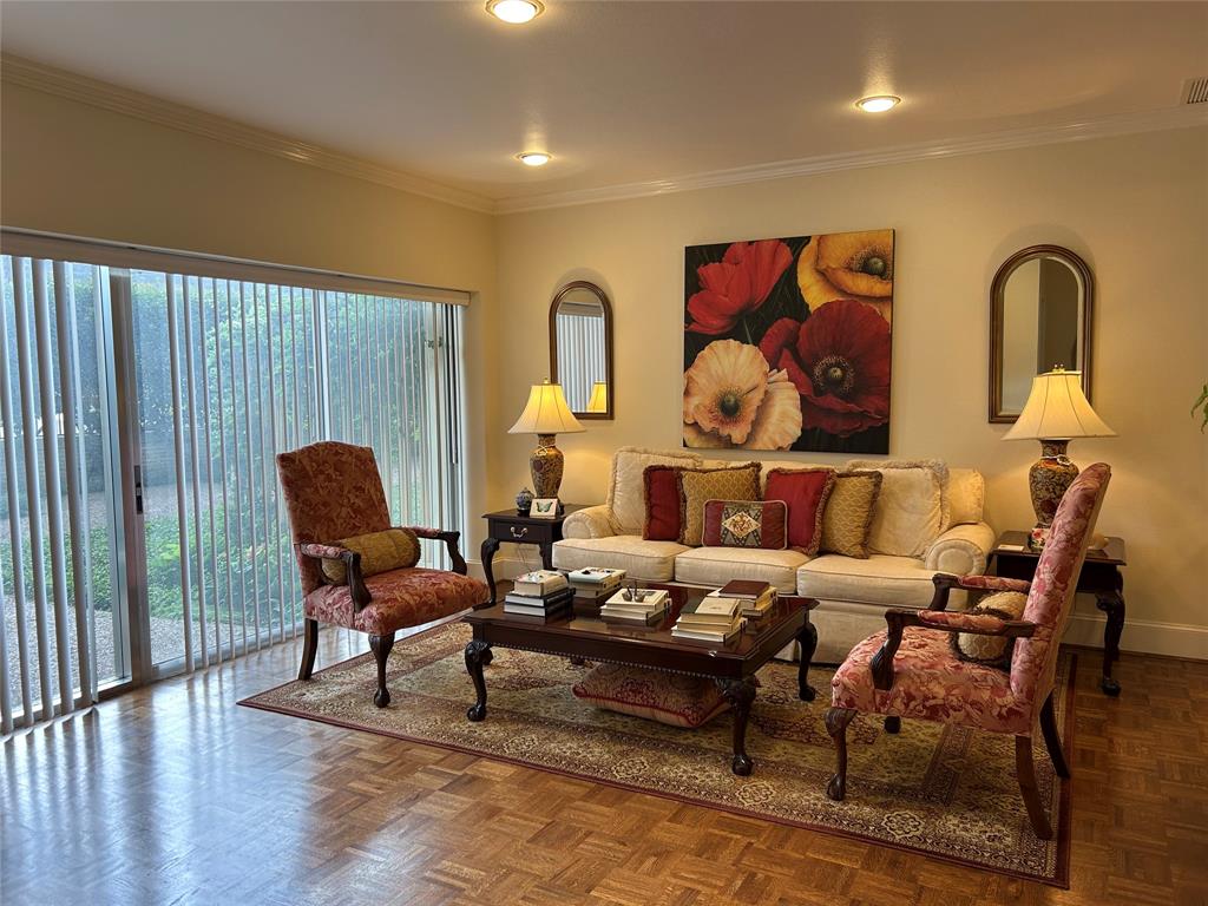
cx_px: 604
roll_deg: +0.5
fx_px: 907
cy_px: 453
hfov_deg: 67.3
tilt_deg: -5.6
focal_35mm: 26
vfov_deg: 53.1
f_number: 1.5
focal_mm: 5.7
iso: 80
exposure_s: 1/120
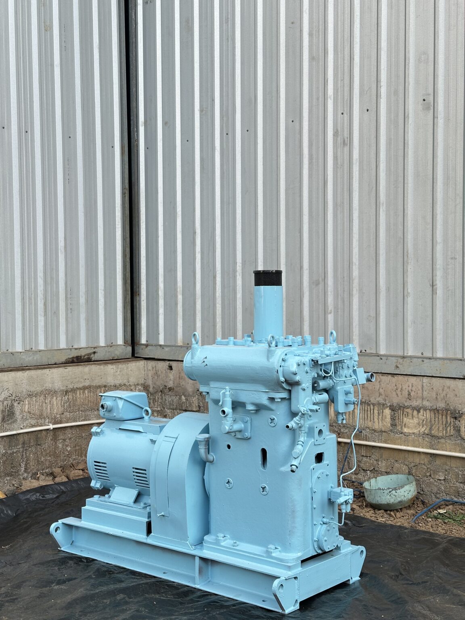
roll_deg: -0.3
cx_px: 232
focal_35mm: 48
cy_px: 310
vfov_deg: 39.7
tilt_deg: -0.8
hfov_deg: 30.3
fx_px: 860
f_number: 1.78
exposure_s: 1/458
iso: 64
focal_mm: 6.86
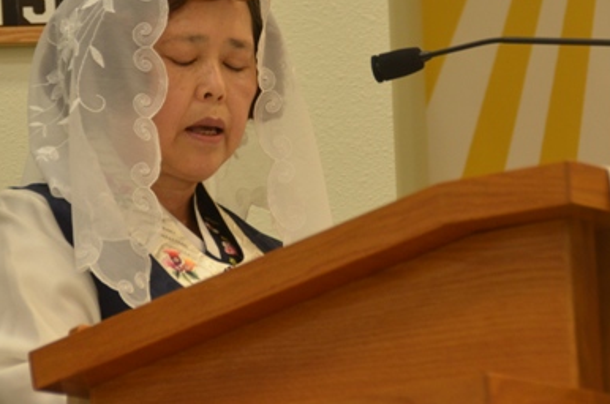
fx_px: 5464
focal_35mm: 323
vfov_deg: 4.2
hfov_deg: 6.4
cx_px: 270
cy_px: 82
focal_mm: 130
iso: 800
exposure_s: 1/15
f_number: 6.3
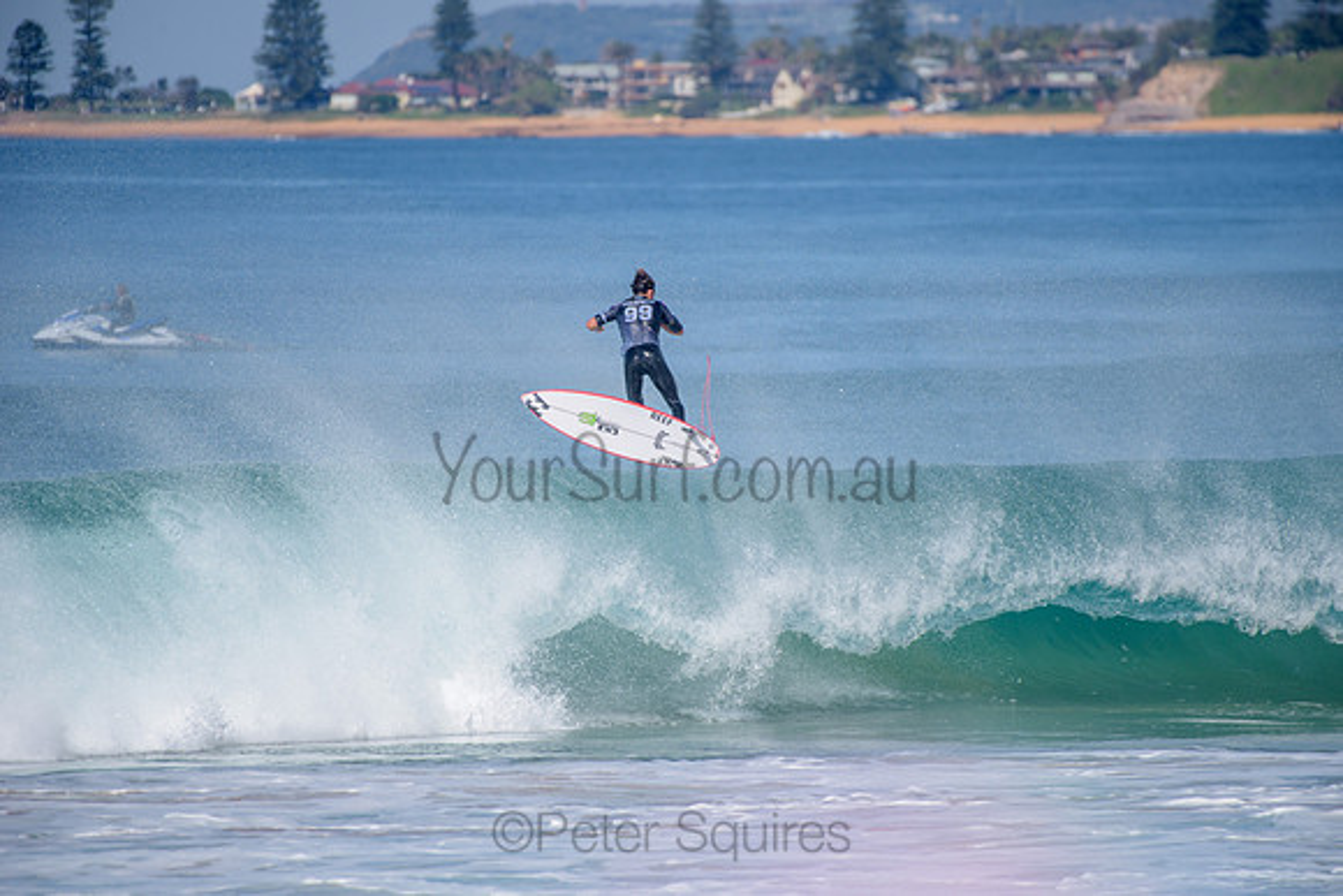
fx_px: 18656
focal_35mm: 500
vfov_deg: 2.8
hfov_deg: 4.1
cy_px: 448
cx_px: 672
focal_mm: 500
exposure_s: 1/2000
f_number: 5.6
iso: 160
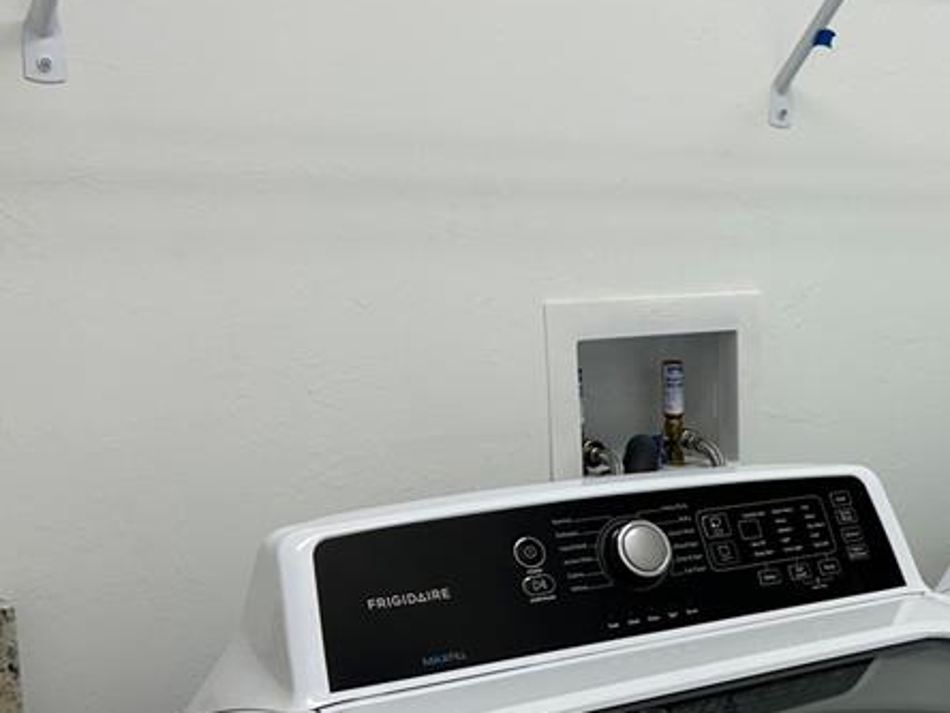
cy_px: 537
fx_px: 1647
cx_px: 959
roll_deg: -1.5
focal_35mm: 60
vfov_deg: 24.1
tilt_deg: -12.7
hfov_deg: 29.9
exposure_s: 1/120
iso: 50
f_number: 1.5
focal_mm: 5.7
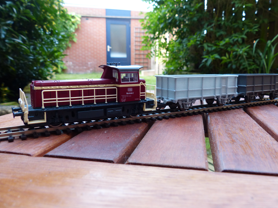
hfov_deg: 63.3
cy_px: 95
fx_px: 225
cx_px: 154
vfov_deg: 49.7
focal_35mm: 28
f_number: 2.8
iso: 200
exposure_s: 1/60
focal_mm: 4.5
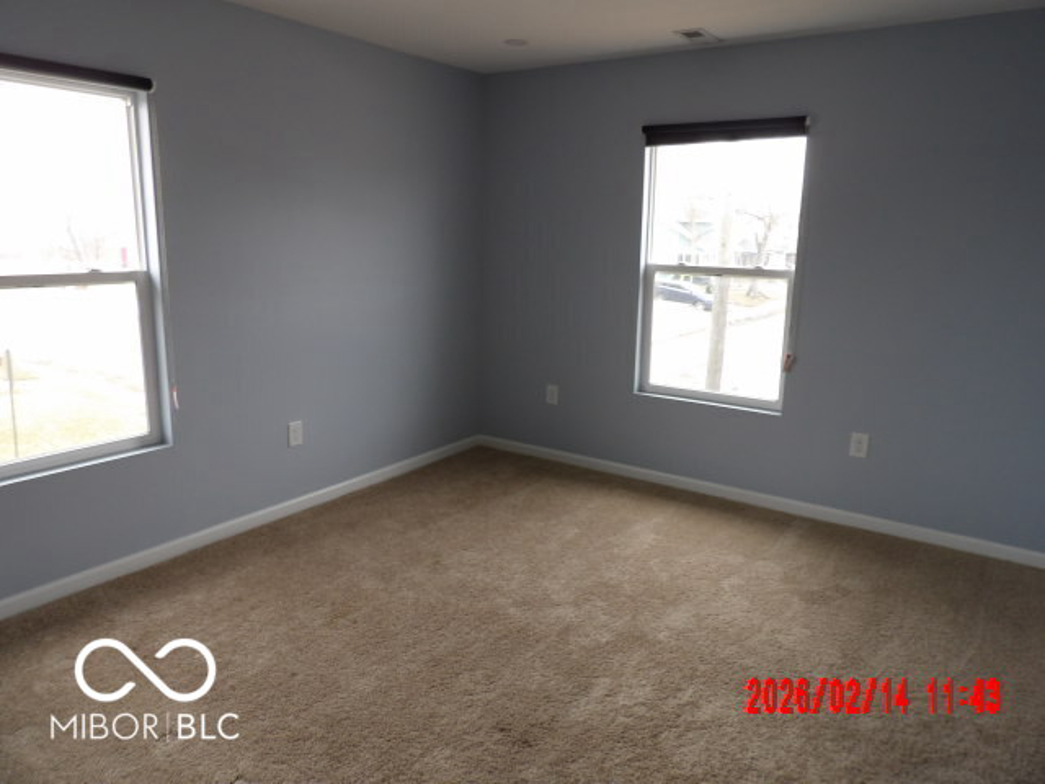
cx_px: 522
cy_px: 392
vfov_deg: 56.8
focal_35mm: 24
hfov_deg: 71.6
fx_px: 725
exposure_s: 1/38
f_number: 3.2
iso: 100
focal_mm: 4.3
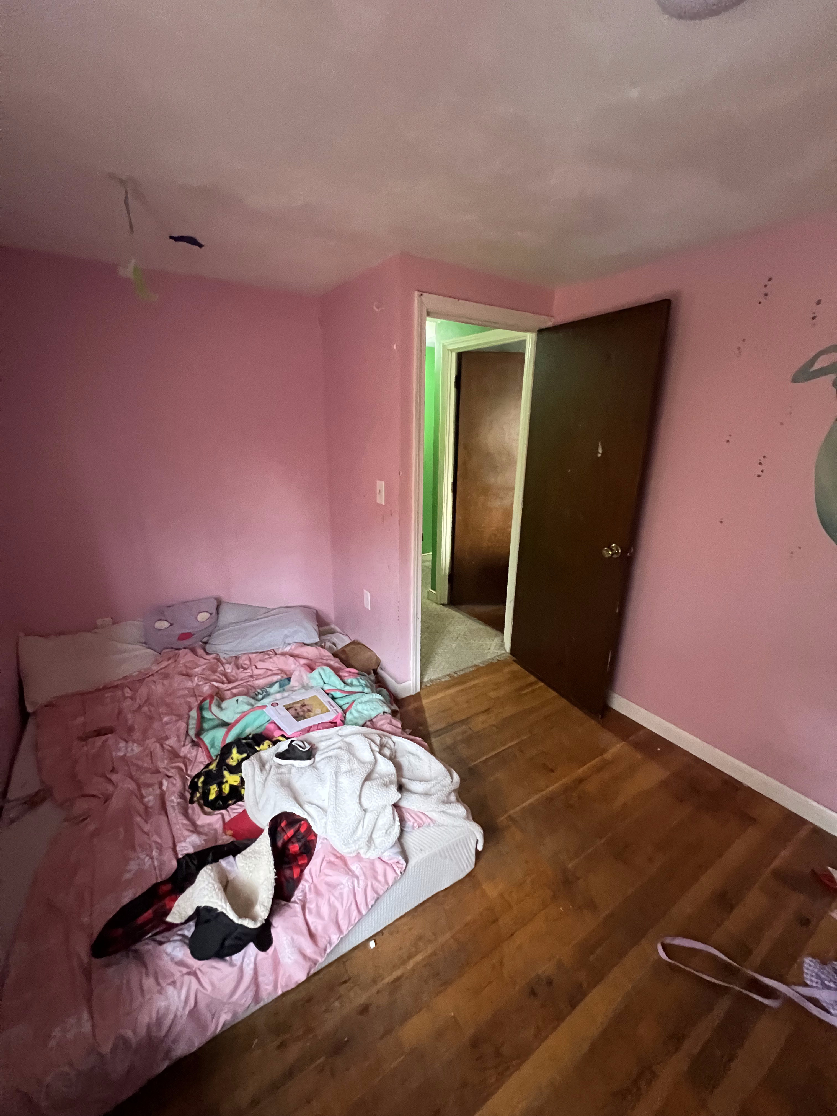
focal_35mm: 13
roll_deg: -2.0
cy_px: 558
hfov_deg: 89.9
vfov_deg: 106.2
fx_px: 419
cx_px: 418
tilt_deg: -13.5
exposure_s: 1/60
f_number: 1.8
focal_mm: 1.57
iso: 800
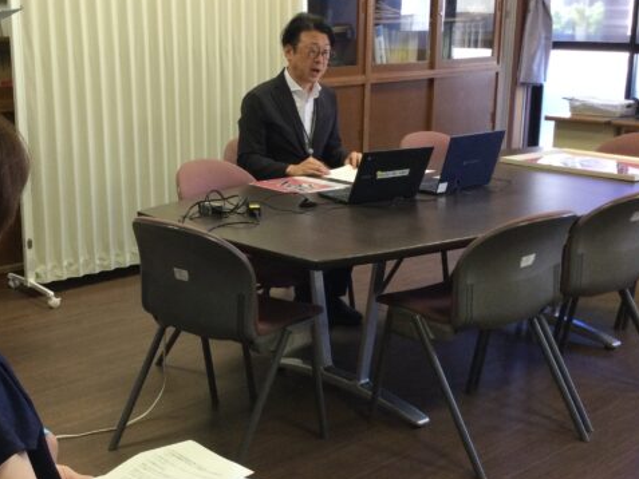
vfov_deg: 28.0
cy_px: 265
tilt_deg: -12.6
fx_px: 960
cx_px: 249
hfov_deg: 36.6
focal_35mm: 52
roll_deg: +0.1
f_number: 2.4
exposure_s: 1/30
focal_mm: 3.3
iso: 80
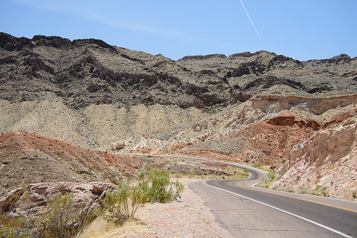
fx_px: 387
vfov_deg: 34.2
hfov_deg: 49.5
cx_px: 178
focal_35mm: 39
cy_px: 119
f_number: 5
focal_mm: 26
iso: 200
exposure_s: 1/320
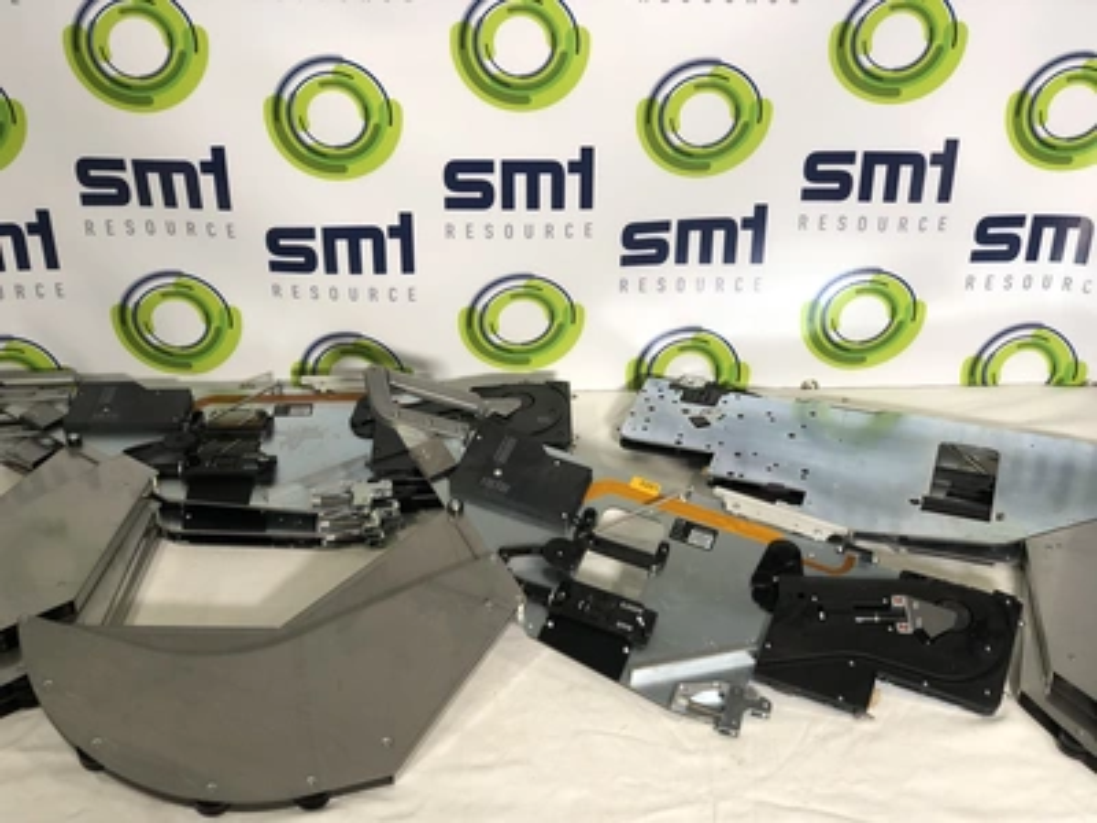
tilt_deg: -32.7
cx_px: 548
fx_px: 1648
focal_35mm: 52
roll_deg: +0.7
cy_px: 412
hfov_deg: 36.8
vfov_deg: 28.0
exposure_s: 1/60
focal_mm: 6
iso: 64
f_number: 2.4
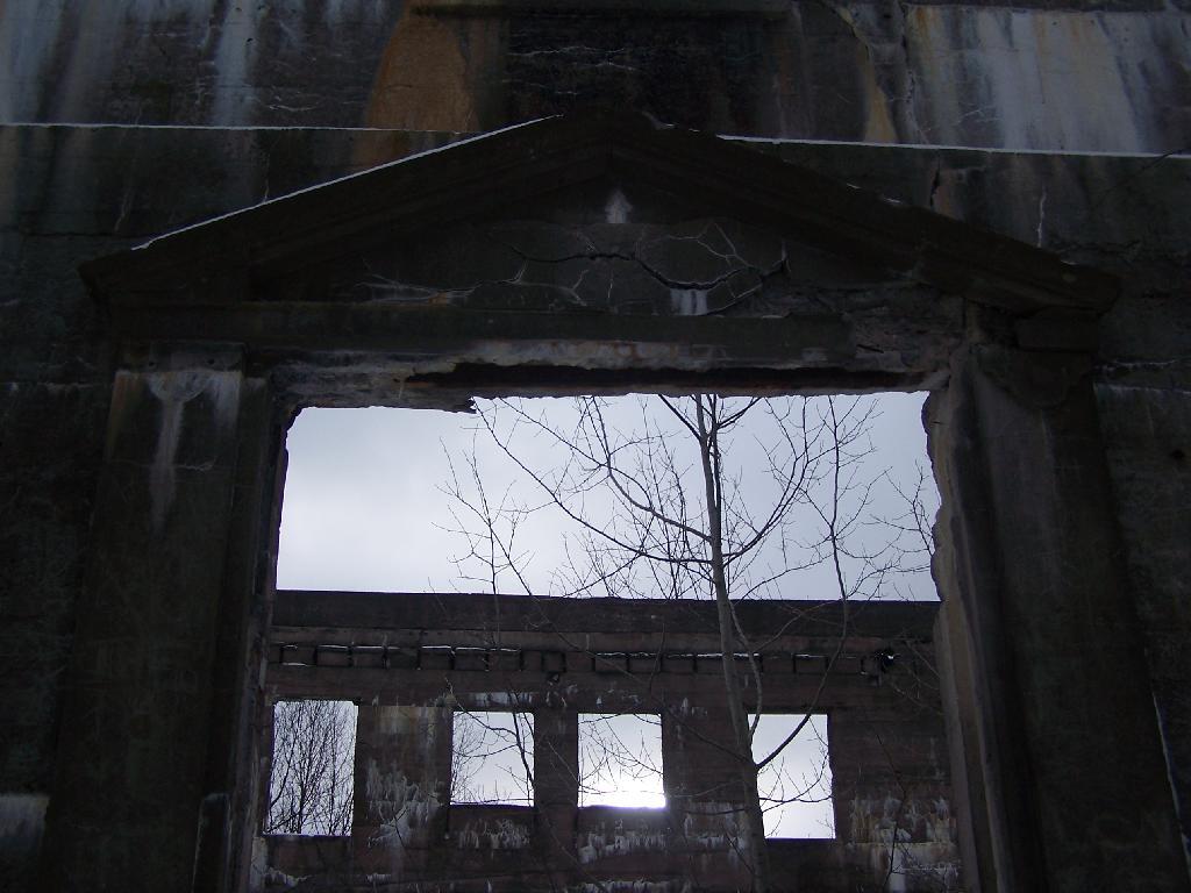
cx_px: 596
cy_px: 446
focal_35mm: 38
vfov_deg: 37.7
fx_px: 1307
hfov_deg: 49.0
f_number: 2.8
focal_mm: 6.3
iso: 80
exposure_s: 1/400
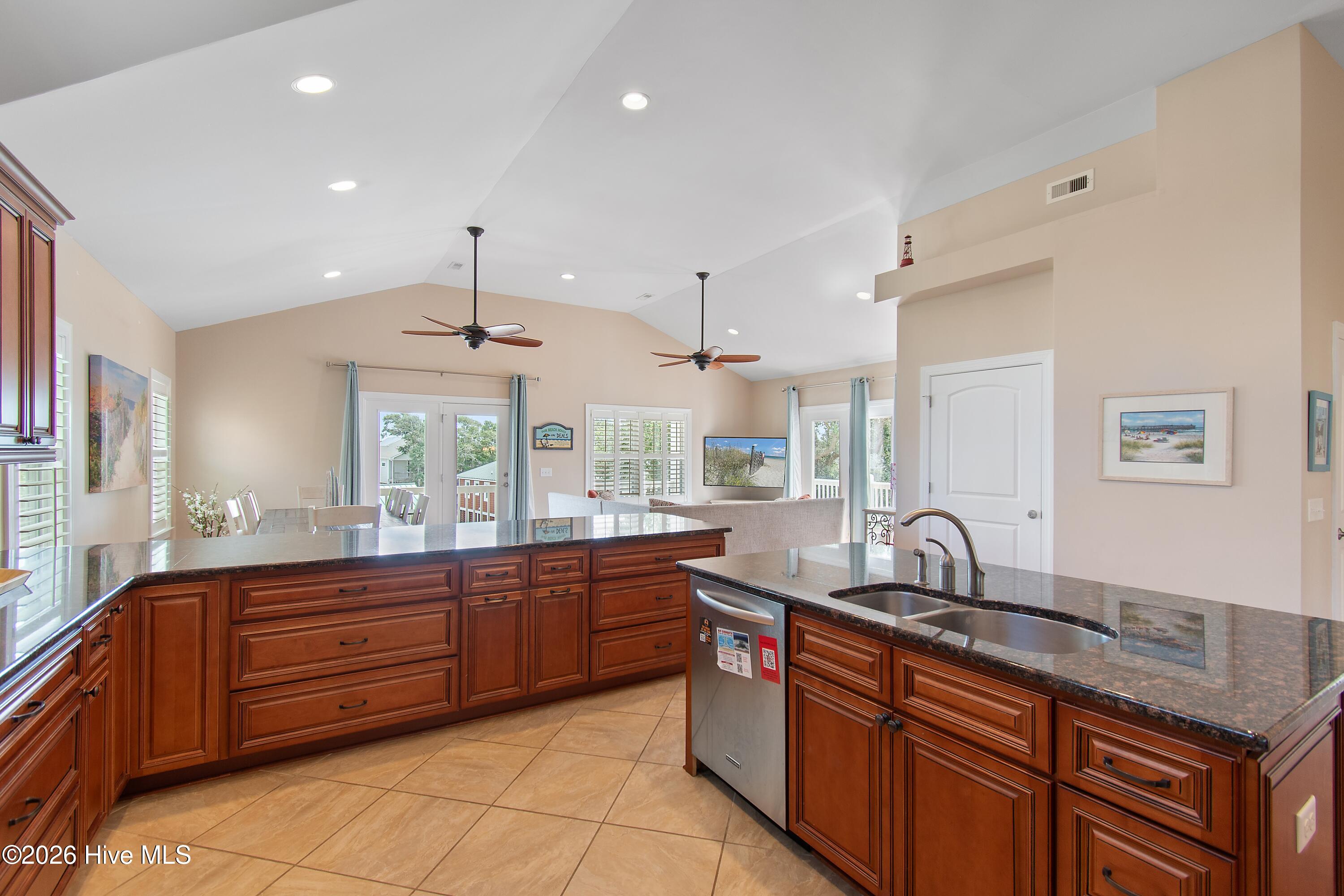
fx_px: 560
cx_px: 672
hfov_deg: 100.4
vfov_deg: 77.3
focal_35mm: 15
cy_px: 448
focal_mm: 10
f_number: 4.5
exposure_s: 1/15
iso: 100
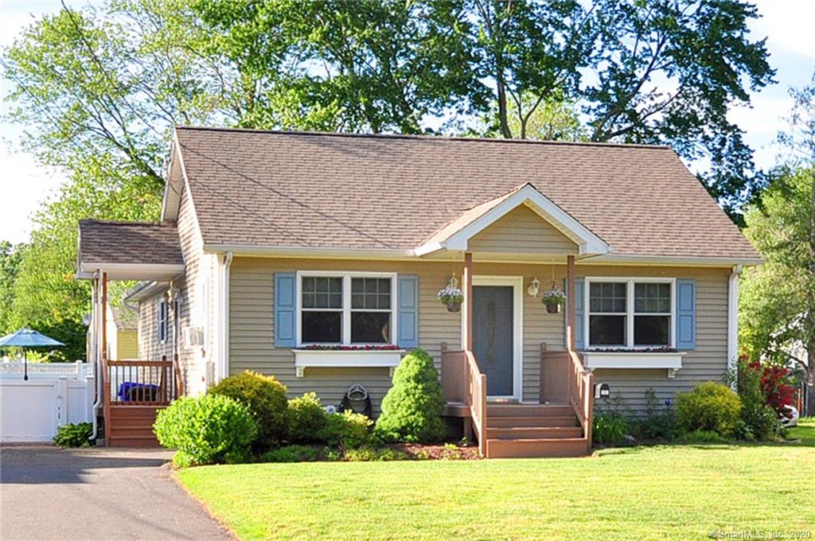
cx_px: 408
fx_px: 678
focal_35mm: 30
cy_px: 270
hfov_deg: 62.0
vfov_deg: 43.5
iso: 400
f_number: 9
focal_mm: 20
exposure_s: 1/250
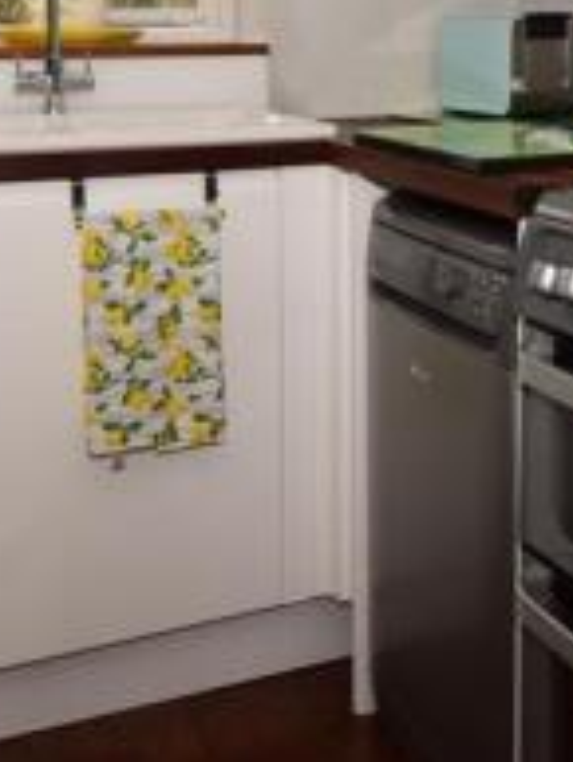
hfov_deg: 29.6
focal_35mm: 49
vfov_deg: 35.7
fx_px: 1080
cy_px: 30
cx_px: 348
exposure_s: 1/30
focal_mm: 10
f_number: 7.1
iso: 640
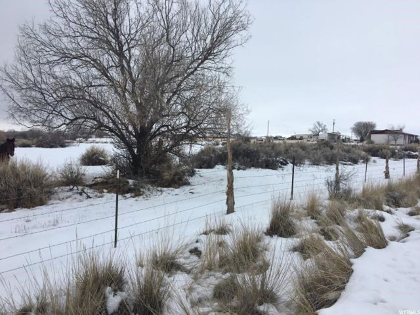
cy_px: 158
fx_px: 352
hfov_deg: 61.7
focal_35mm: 29
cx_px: 210
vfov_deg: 48.2
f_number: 2.2
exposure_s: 1/1672
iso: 25
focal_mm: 4.15
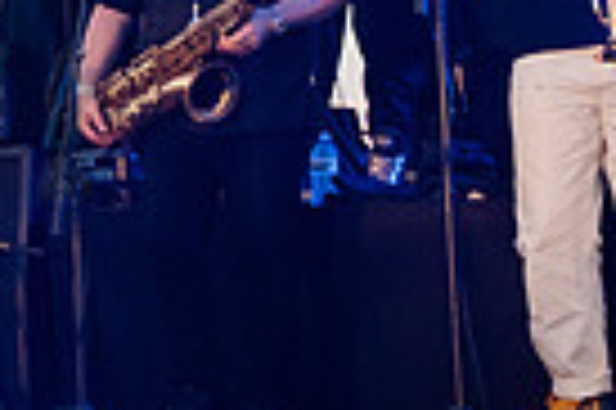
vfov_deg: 9.4
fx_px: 2461
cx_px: -517
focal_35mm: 144
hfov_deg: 12.9
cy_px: -97
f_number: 4
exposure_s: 1/500
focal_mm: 34
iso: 5000
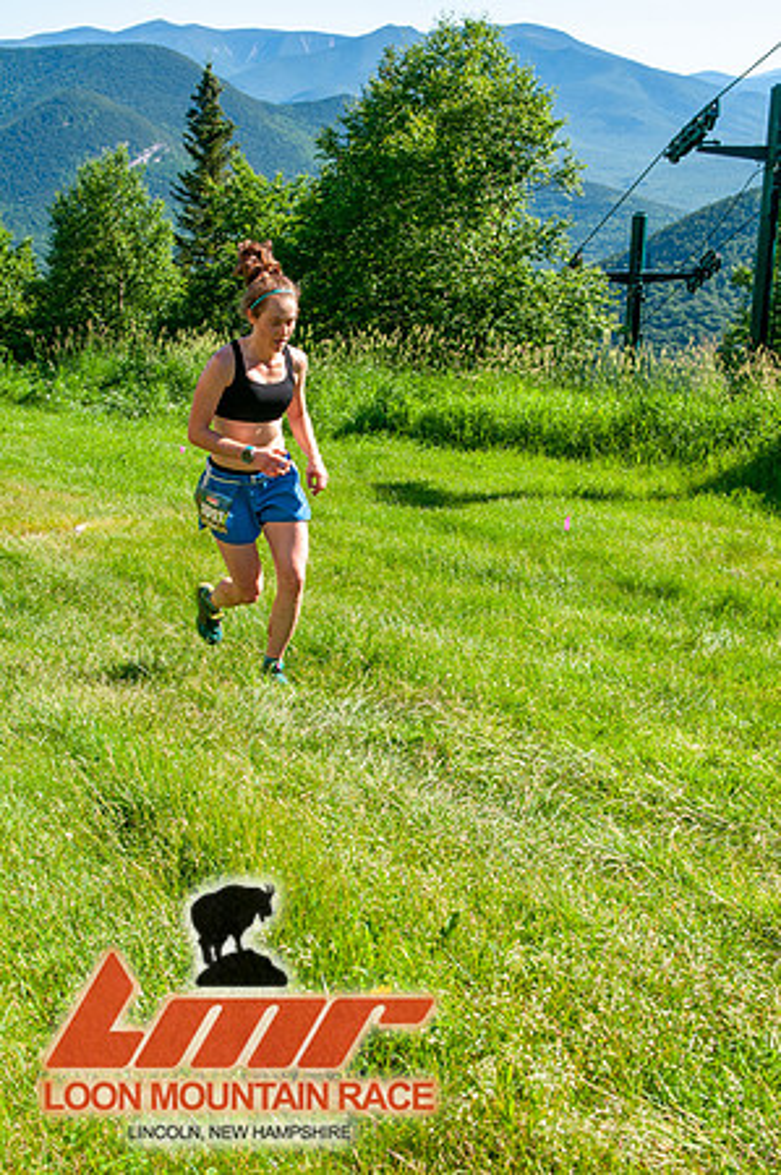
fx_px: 1663
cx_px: 390
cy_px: 588
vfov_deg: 38.9
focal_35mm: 51
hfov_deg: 26.4
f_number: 8
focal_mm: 34
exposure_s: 1/320
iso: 200
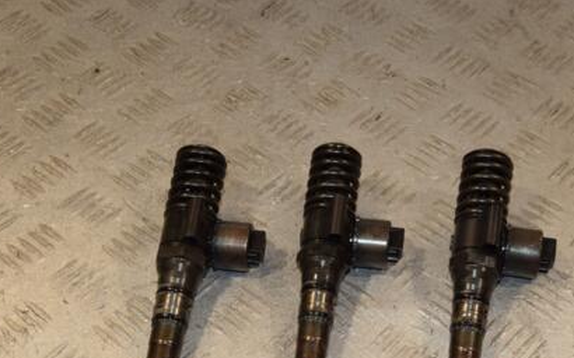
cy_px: 234
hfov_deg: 27.0
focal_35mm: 76
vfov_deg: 17.1
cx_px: 377
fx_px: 1189
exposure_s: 1/200
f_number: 9
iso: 800
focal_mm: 34
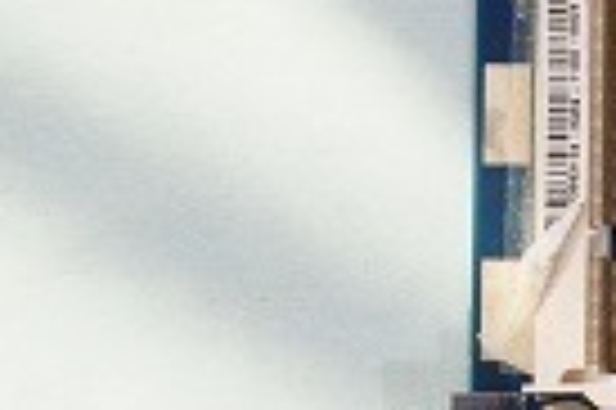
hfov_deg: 10.5
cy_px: 189
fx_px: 3093
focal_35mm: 181
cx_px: 1210
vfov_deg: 7.6
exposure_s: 1/20
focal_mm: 22
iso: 100
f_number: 8
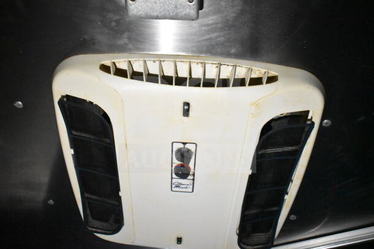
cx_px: 187
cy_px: 124
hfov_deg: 57.2
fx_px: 343
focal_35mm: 33
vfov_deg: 40.0
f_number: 3.8
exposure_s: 1/40
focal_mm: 22
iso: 10000
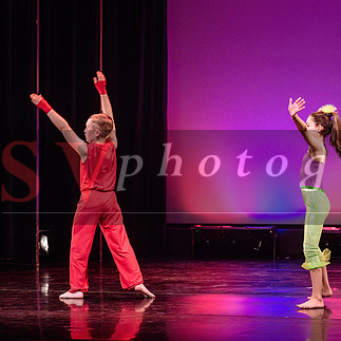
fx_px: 1694
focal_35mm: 152
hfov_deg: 11.4
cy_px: 146
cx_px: 283
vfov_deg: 11.5
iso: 1600
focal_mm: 86
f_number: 2.8
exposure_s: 1/250
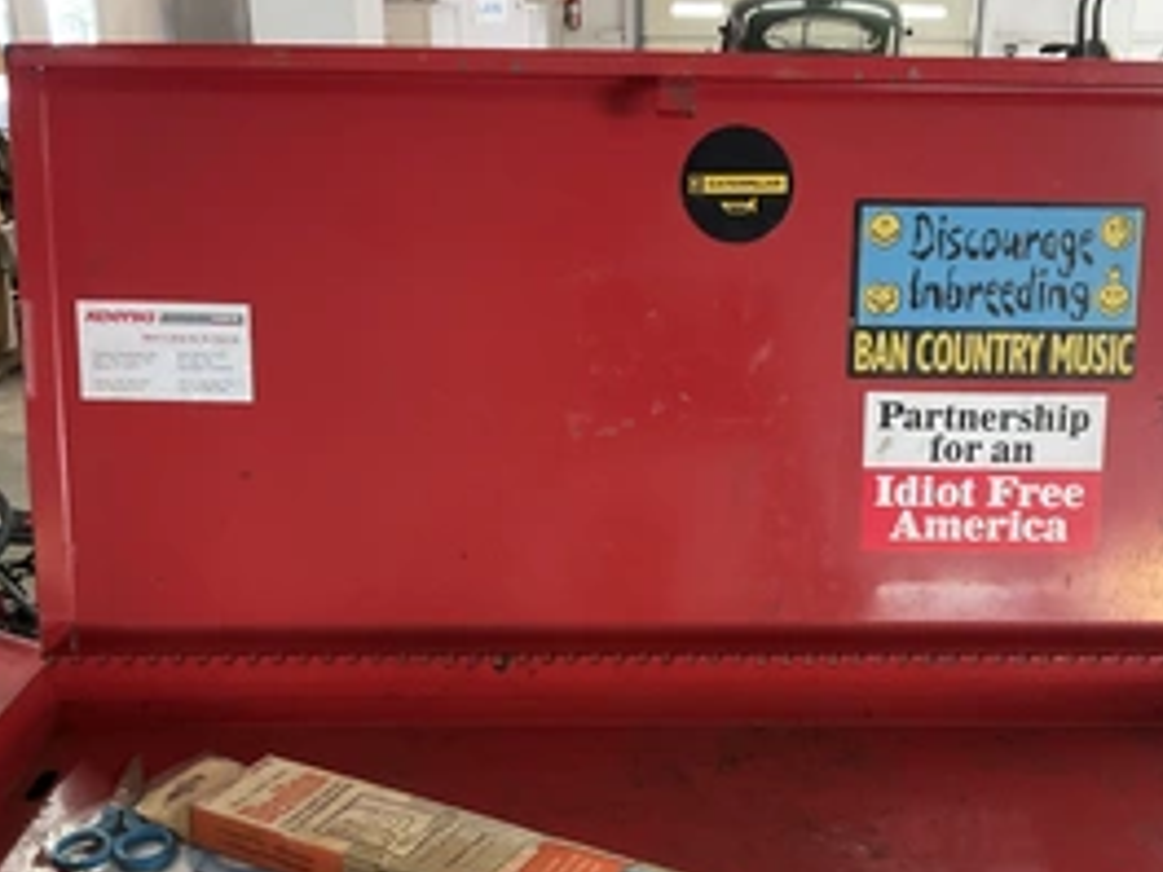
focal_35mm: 44
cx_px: 678
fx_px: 1478
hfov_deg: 42.8
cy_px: 568
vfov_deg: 32.6
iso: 250
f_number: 1.8
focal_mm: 3
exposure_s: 1/60
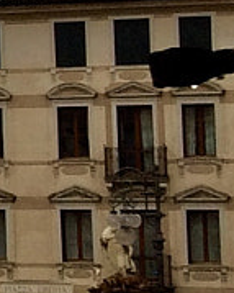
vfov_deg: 7.6
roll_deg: +0.0
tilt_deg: +2.6
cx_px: -1051
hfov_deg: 4.8
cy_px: 47
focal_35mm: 253
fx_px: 2192
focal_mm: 4.15
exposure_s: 1/100
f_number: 2.2
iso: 40
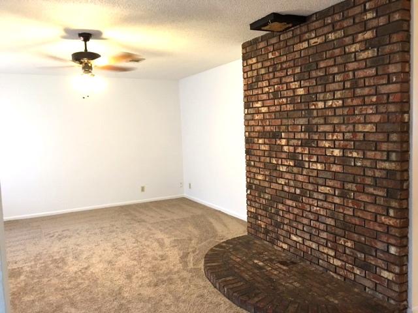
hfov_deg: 61.7
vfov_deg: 48.2
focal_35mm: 29
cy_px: 156
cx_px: 209
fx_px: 350
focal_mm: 4.15
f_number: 2.2
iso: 50
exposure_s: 1/4
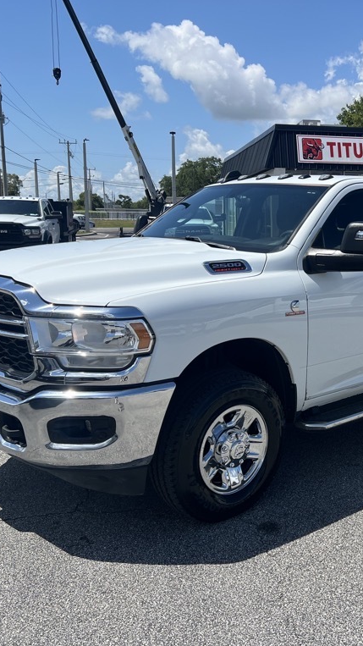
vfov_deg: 52.8
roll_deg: -0.1
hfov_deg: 30.3
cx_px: 300
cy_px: 323
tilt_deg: -8.2
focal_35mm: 38
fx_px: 650
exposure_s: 1/5319
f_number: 1.5
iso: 50
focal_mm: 5.7
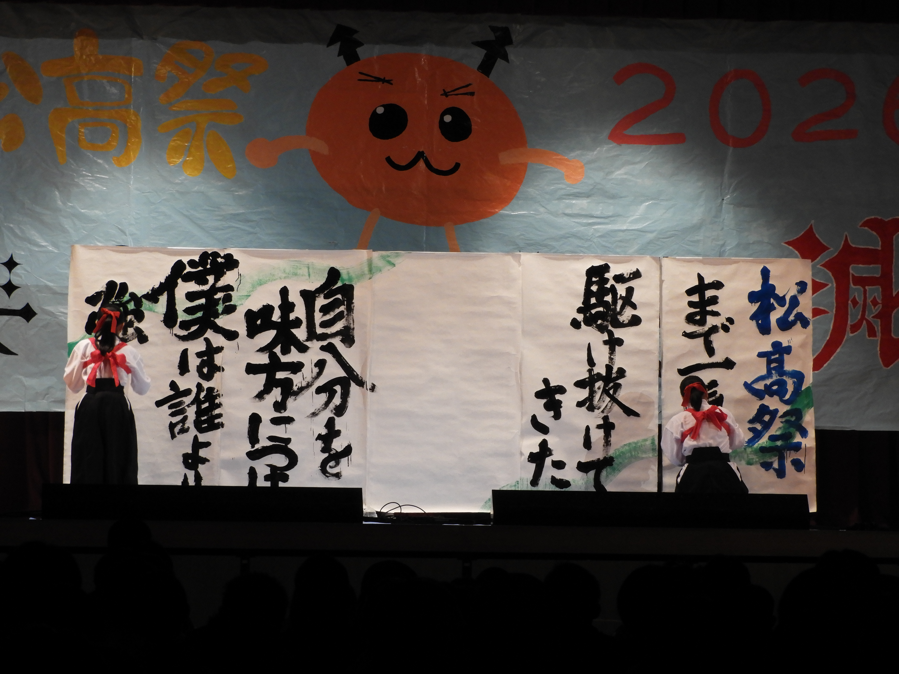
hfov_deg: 11.6
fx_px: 4415
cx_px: 450
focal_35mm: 170
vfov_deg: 8.7
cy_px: 337
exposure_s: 1/40
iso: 400
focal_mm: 30.5
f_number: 5.2
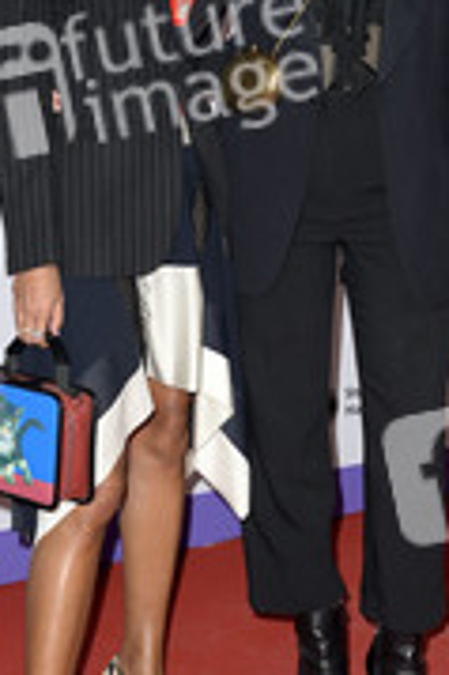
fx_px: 2006
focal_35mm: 107
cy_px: 268
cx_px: 234
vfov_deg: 19.1
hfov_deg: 12.8
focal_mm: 48
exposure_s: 1/250
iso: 400
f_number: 6.3
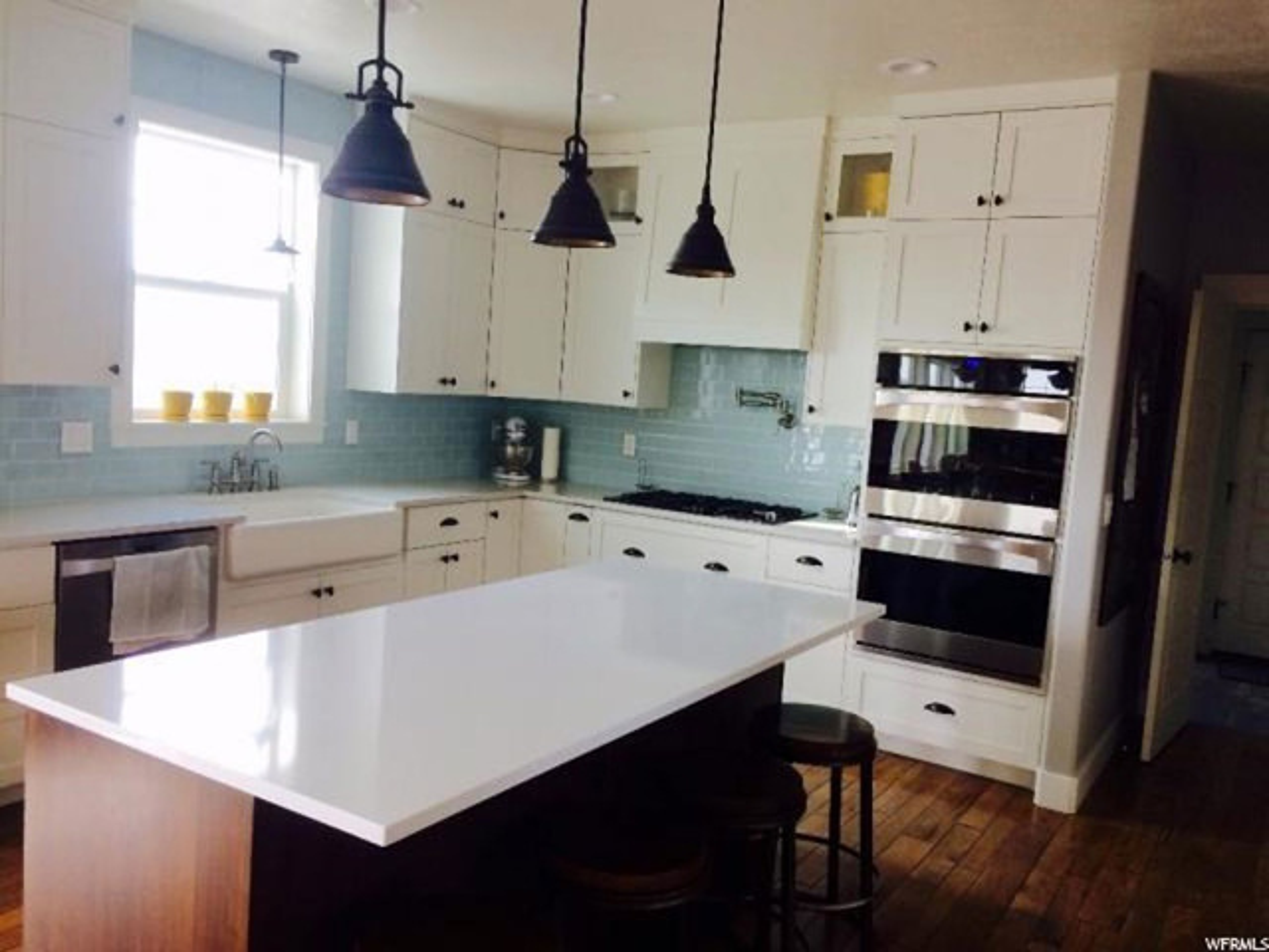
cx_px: 634
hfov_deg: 61.7
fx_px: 1063
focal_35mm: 29
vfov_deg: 48.2
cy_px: 476
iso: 32
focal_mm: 4.15
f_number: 2.2
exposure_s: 1/30
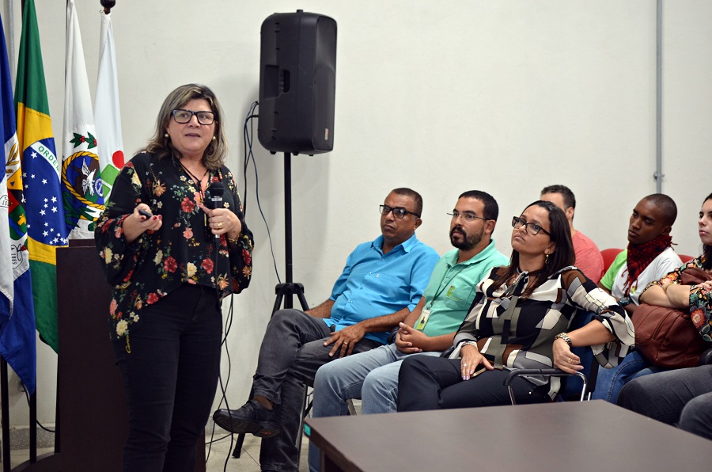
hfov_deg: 30.6
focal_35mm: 66
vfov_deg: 20.5
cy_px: 236
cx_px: 356
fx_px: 1303
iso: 640
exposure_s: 1/20
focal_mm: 44
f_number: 2.8
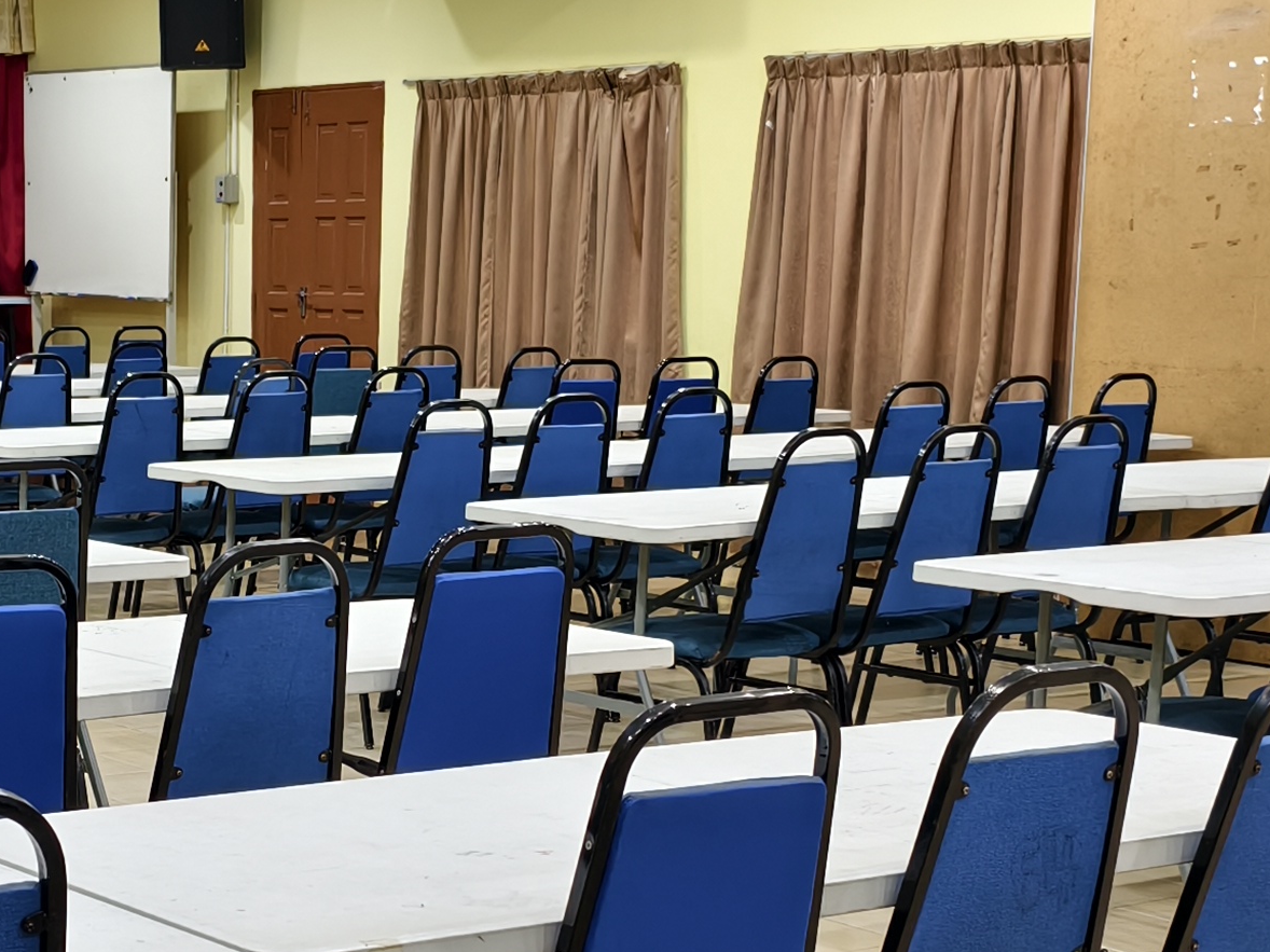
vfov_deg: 18.2
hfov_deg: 23.8
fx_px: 2934
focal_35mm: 80
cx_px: 161
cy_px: 774
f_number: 1.57
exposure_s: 1/50
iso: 287
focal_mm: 6.54
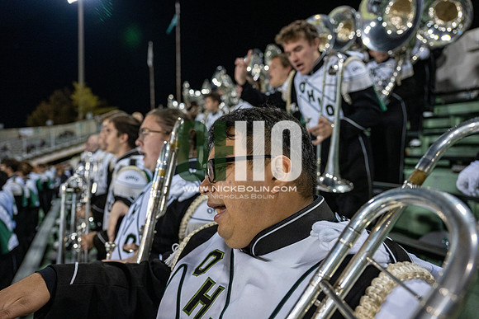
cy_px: 160
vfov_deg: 51.3
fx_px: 333
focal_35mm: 25
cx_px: 240
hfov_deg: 71.5
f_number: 3.2
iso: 2000
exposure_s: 1/500
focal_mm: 25
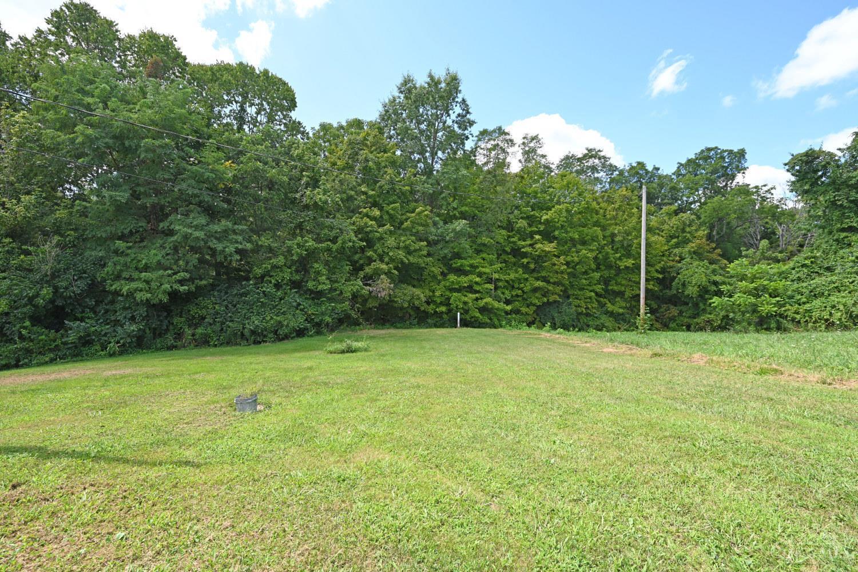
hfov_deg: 98.5
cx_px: 429
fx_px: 369
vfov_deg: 75.5
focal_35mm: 16
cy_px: 286
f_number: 5.6
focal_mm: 15.5
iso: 140
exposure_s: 1/250
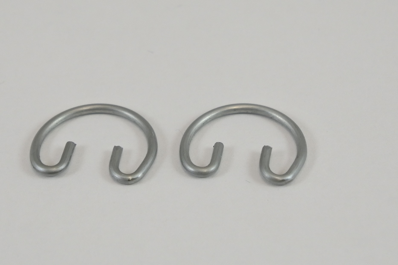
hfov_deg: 25.1
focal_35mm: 81
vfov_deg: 16.9
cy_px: 132
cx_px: 199
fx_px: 896
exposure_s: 1/125
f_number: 5.6
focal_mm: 30
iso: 400
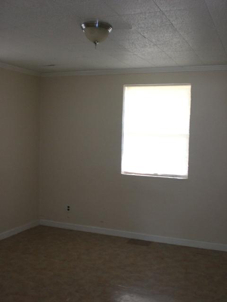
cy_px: 151
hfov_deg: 37.7
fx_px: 332
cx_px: 114
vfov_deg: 49.0
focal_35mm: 38
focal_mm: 6.3
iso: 200
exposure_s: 1/80
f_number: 3.1
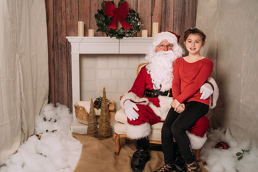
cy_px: 90
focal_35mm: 39
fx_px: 283
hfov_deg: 48.9
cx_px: 116
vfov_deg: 33.8
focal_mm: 35
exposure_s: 1/100
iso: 100
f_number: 5.6
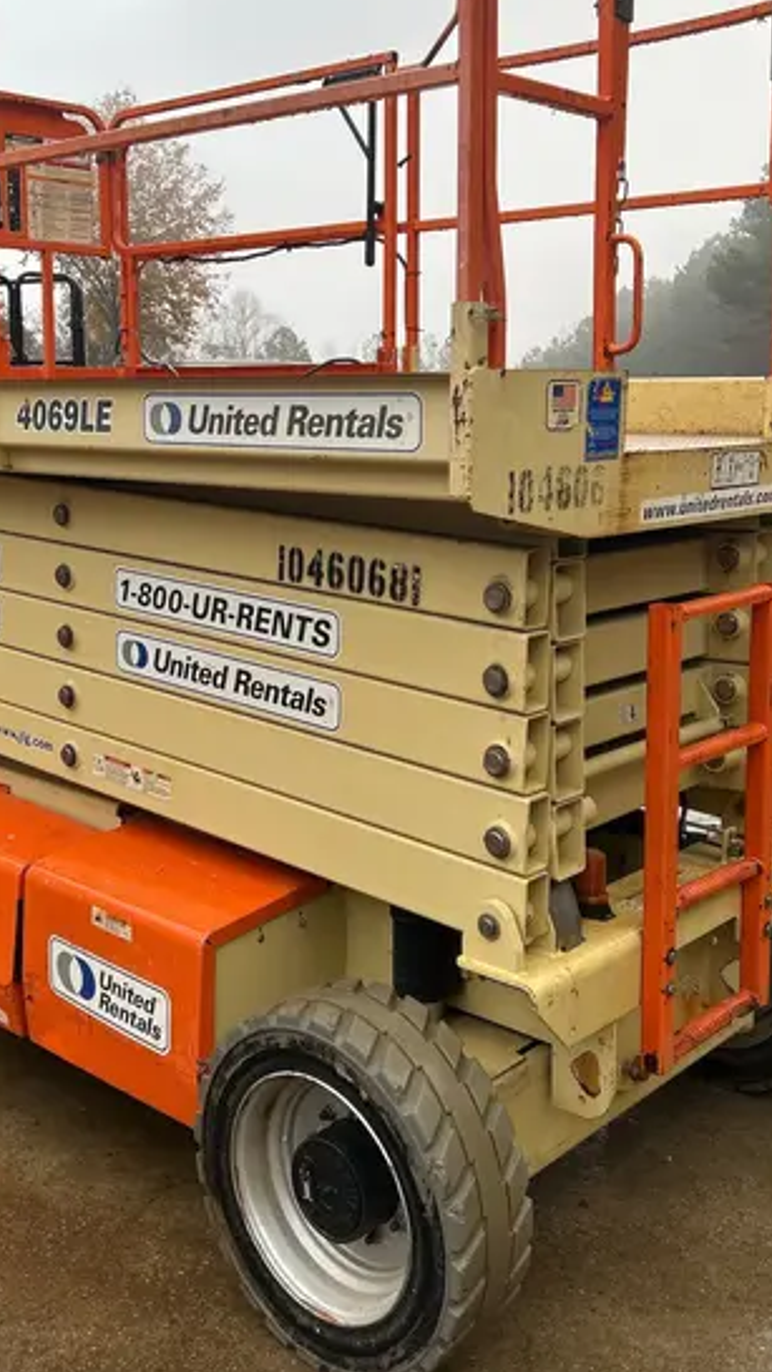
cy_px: 559
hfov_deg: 31.1
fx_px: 1383
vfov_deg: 52.5
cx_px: 304
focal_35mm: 38
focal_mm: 5.7
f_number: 1.5
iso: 50
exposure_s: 1/320
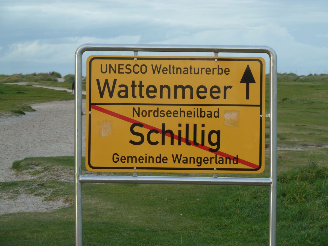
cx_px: 164
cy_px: 123
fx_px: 1128
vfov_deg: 12.5
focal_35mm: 119
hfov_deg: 16.6
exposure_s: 1/60
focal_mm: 19.5
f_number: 4.4
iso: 80
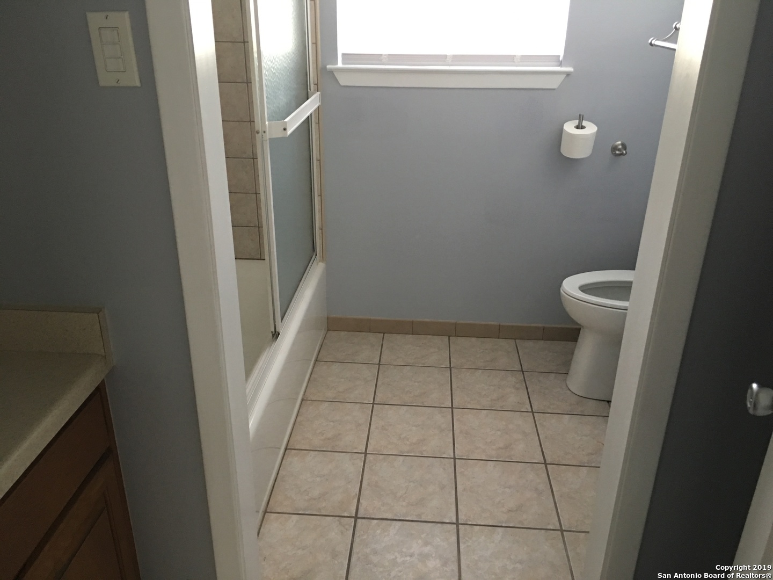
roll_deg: +0.5
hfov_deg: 61.7
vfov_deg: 48.2
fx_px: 648
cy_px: 290
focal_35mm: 29
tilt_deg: -21.1
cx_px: 386
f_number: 2.2
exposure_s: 1/10
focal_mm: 4.15
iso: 100
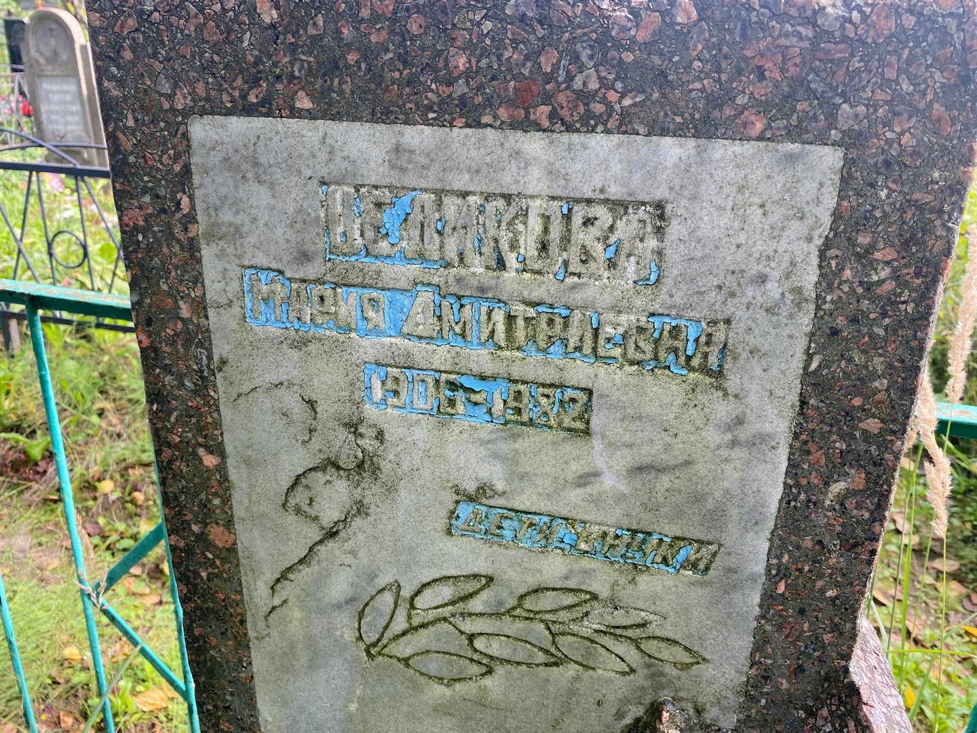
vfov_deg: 53.1
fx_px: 734
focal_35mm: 26
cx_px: 488
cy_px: 366
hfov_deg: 67.3
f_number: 1.8
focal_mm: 4.25
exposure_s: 1/122
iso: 32
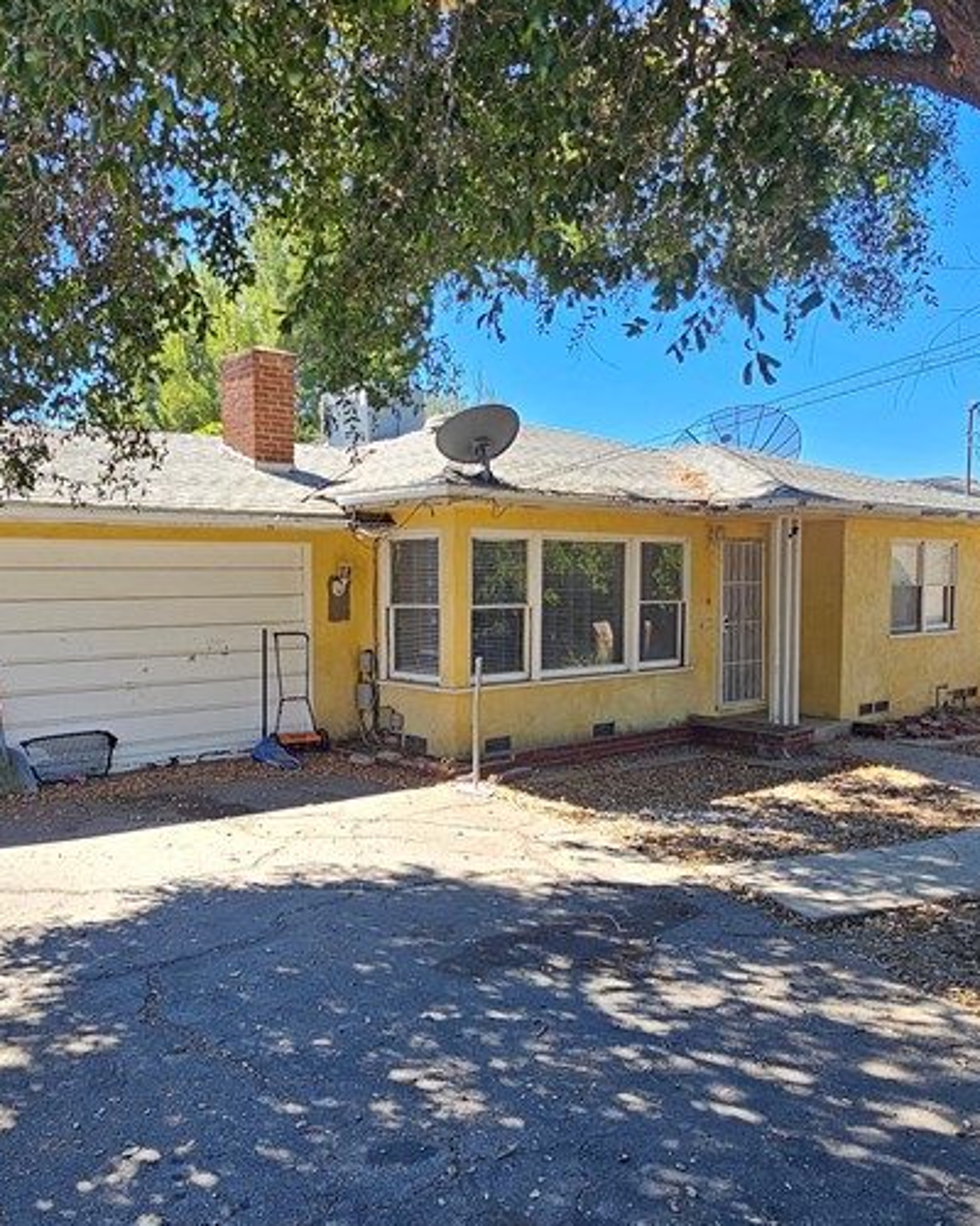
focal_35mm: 26
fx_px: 943
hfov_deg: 54.7
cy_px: 655
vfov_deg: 66.0
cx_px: 409
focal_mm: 2.2
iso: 50
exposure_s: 1/393
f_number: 2.2
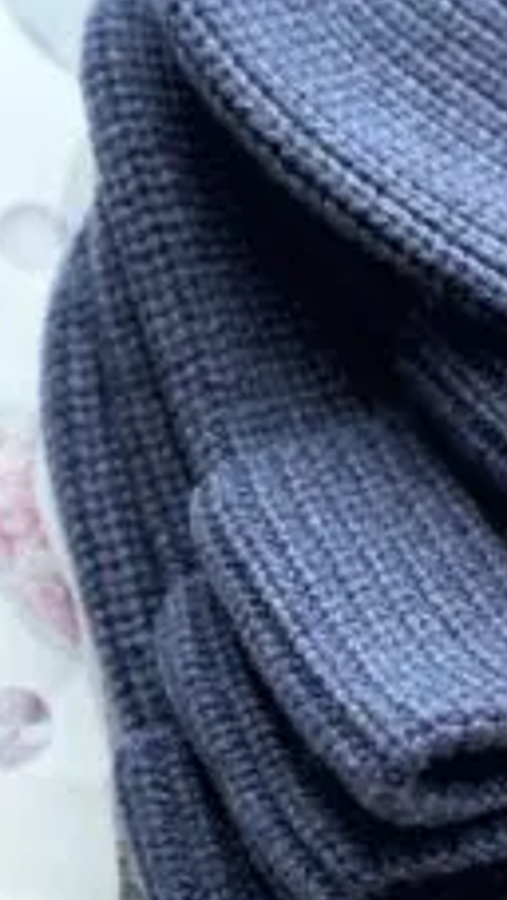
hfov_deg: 13.0
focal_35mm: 92
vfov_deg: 23.2
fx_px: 2195
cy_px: 460
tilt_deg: -68.1
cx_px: 535
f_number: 1.78
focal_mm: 6.86
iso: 400
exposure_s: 1/40
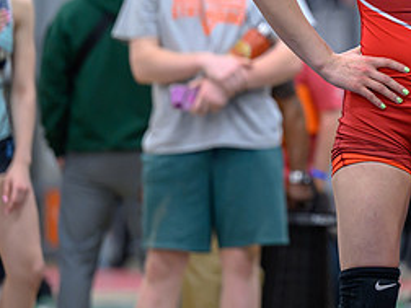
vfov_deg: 4.4
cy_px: -21
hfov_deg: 5.8
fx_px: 4013
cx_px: 485
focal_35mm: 338
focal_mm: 125
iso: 2000
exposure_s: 1/640
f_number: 2.8
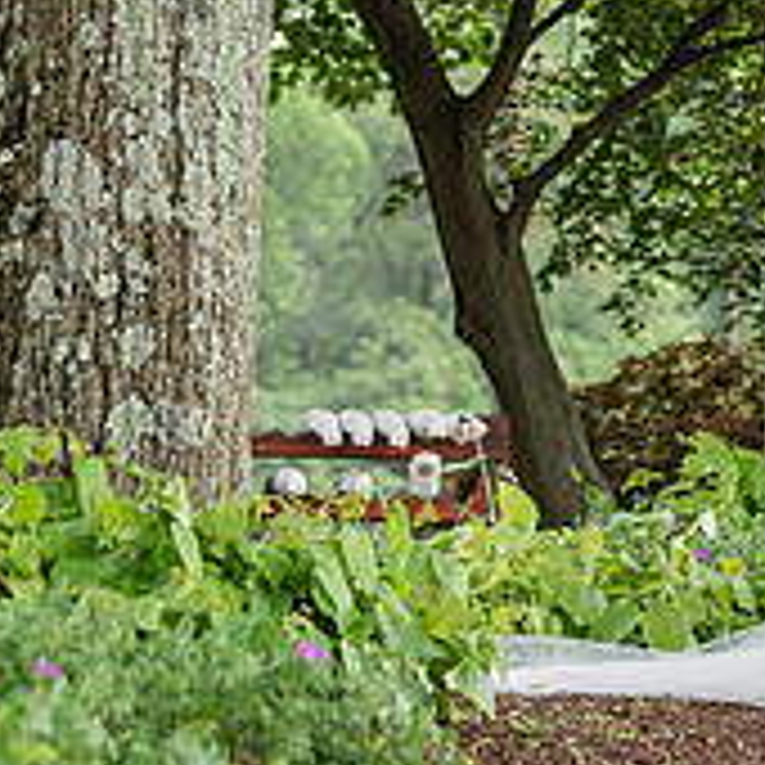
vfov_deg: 6.0
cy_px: -20
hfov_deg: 6.0
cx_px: 936
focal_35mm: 290
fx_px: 7251
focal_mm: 100
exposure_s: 1/400
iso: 1000
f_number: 4.5
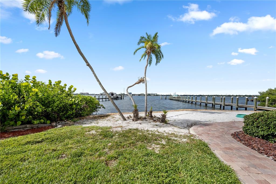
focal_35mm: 16
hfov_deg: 98.6
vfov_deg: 75.5
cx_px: 138
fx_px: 119
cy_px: 92
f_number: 8
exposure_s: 1/125
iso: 100
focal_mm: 15.5
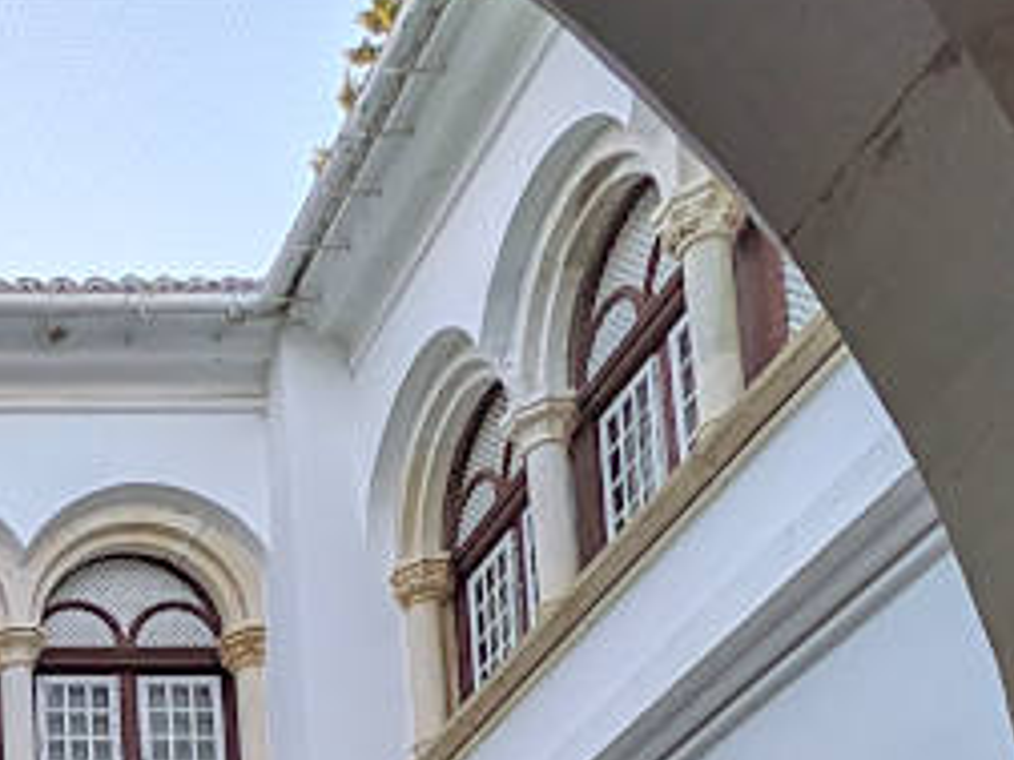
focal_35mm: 71
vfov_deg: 16.7
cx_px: -422
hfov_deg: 23.1
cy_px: 1421
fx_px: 2080
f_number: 2.2
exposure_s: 1/219
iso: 54
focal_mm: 1.83
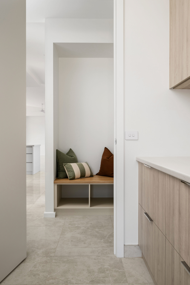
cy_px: 142
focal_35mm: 30
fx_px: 237
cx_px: 95
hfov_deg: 43.6
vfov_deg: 61.9
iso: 320
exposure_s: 1/13
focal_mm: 30
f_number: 7.1
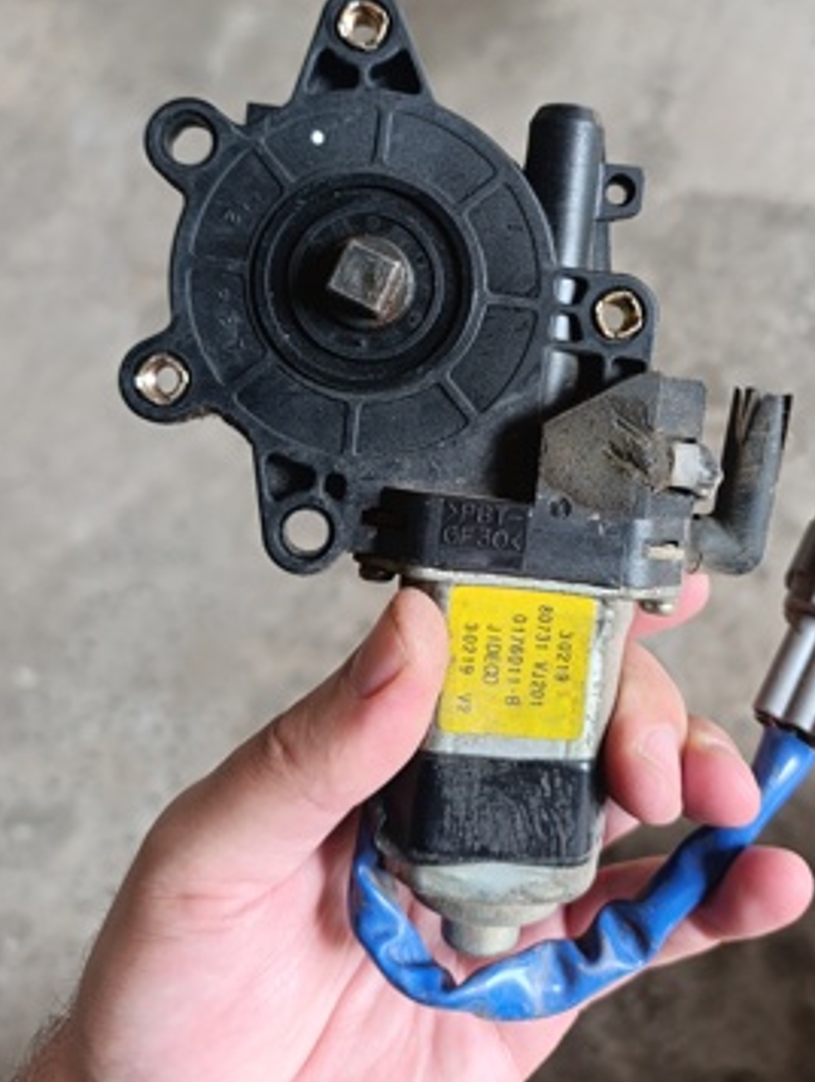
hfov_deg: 45.2
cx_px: 506
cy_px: 416
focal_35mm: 31
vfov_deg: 57.7
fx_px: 971
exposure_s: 1/100
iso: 400
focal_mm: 6.14
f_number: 1.6
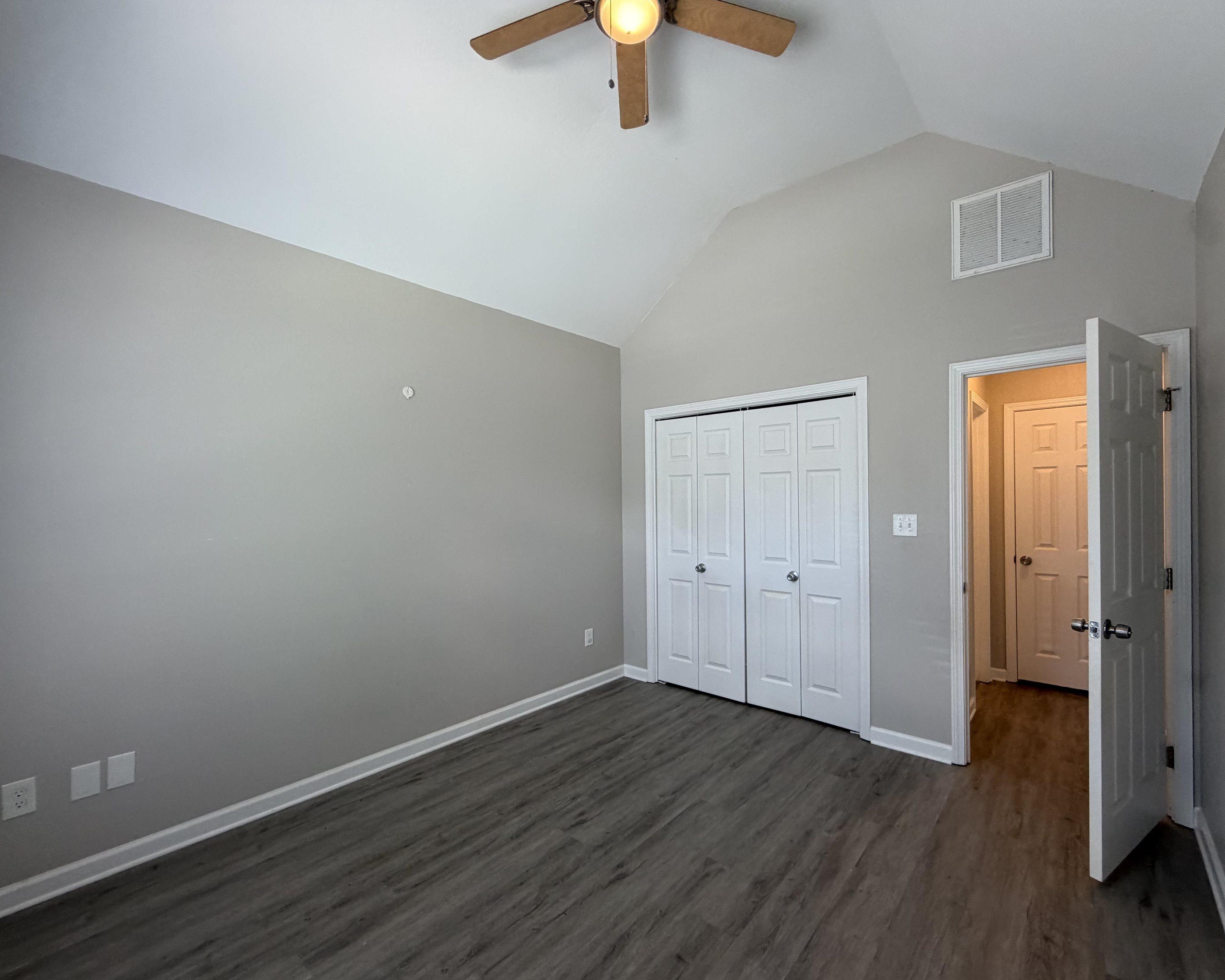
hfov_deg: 96.8
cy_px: 498
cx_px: 633
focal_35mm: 15
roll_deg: +1.0
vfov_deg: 84.0
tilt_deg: +1.4
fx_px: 544
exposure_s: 1/121
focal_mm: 2.22
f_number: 2.2
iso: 160
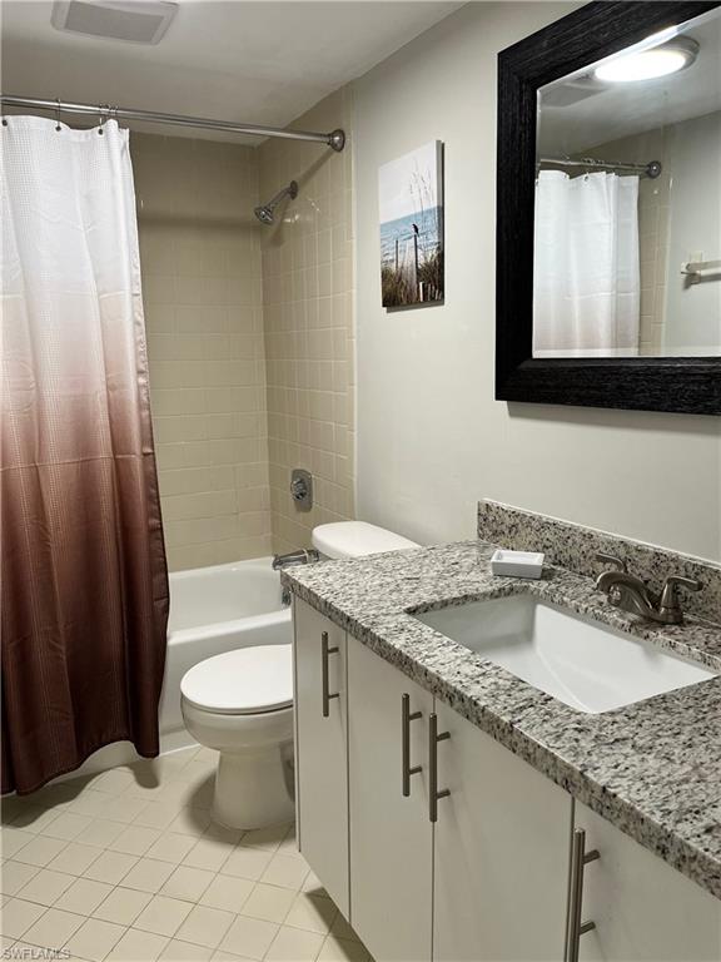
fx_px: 722
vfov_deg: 67.3
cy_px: 481
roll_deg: +1.7
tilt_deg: -10.2
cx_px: 360
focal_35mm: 26
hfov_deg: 53.1
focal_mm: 5.1
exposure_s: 1/120
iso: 125
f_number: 1.6
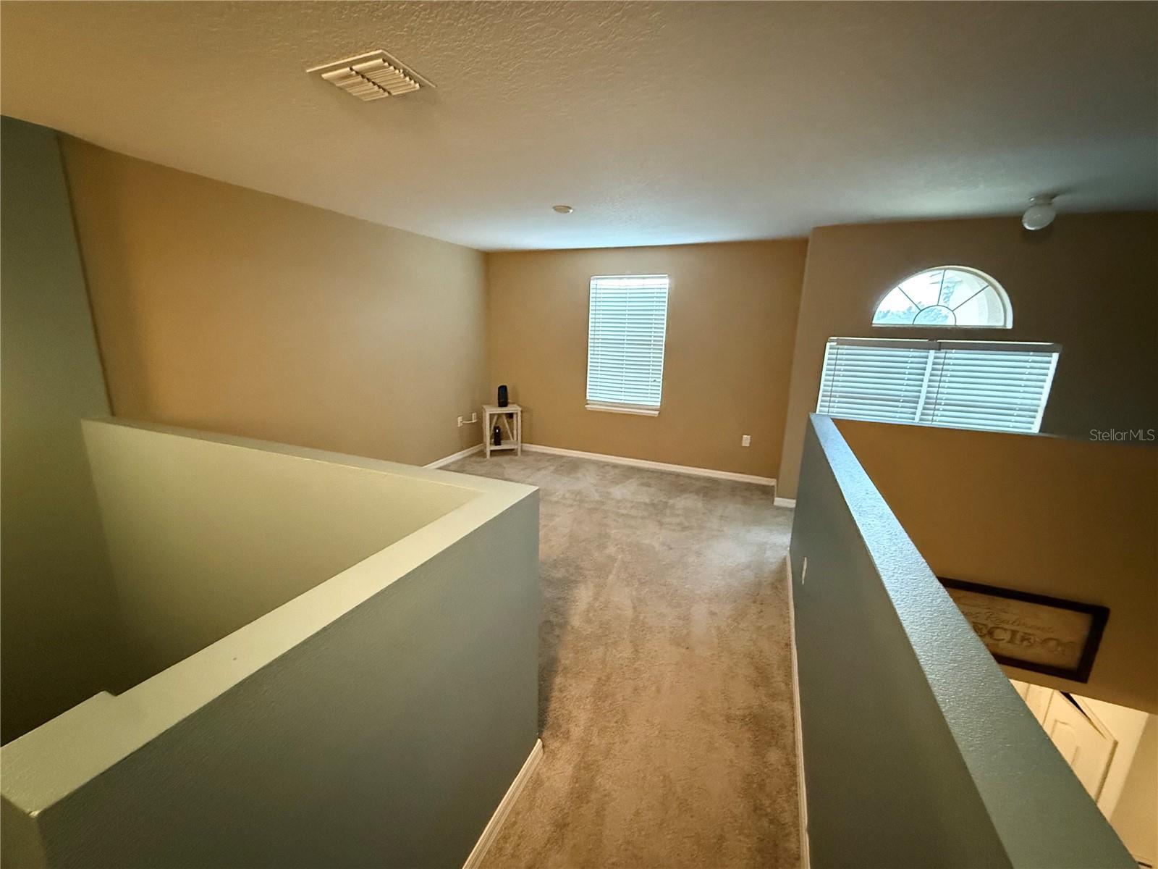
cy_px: 434
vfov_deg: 85.7
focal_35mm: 14
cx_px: 579
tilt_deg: -12.2
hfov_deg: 102.1
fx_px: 468
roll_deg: -2.1
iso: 1250
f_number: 2.2
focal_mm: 2.22
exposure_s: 1/40
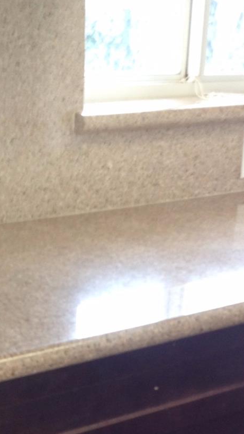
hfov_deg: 13.0
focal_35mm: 93
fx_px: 1070
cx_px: 140
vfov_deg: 21.6
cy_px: 491
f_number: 2.4
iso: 64
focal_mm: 4.28
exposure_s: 1/20
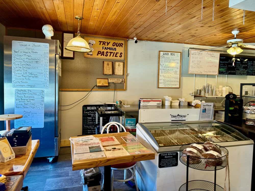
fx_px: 177
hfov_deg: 71.6
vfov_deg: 56.8
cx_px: 128
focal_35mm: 24
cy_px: 96
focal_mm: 6.8
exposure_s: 1/60
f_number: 1.8
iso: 200
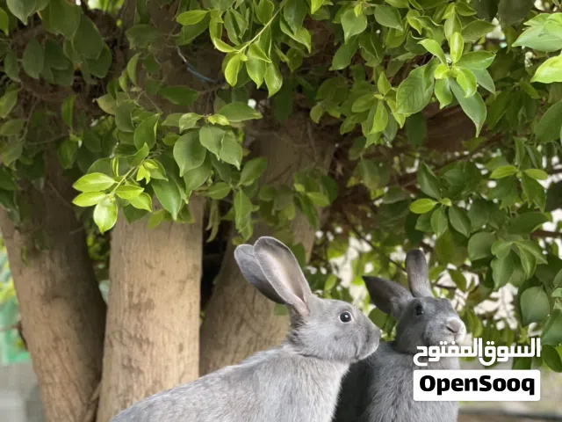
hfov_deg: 36.8
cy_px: 211
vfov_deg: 28.0
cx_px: 281
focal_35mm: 52
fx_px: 844
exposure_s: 1/39
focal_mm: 6
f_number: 2
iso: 500
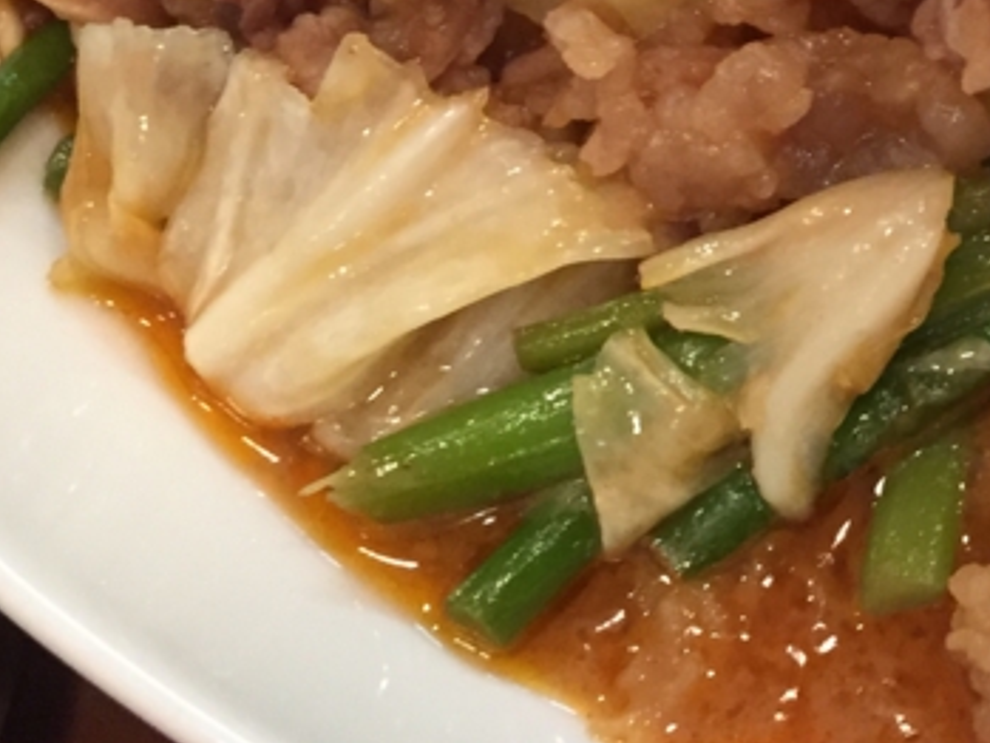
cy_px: -60
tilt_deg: -67.9
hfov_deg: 20.5
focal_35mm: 85
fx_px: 2432
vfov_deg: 16.9
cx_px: 1379
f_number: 2.2
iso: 160
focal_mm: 4.15
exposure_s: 1/30
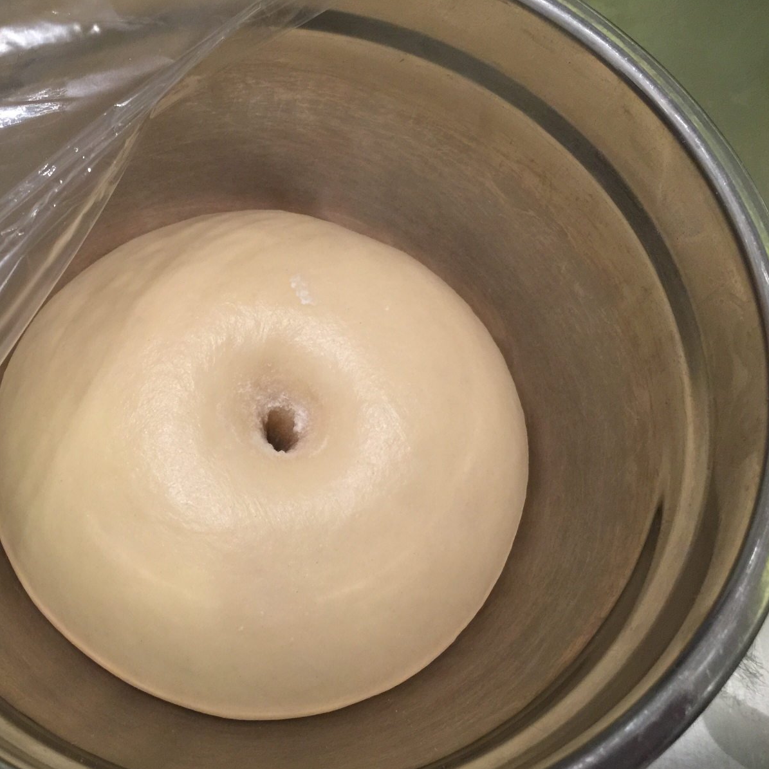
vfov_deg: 47.2
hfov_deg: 46.4
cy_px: 390
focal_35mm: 35
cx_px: 246
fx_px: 880
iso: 100
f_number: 2.2
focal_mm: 4.15
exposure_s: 1/17
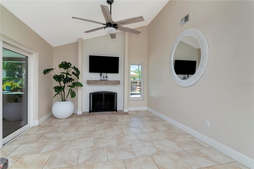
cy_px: 84
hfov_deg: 92.5
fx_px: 122
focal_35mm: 17
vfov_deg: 69.6
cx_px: 127
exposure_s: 1/200
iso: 640
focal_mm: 11.5
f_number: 6.3
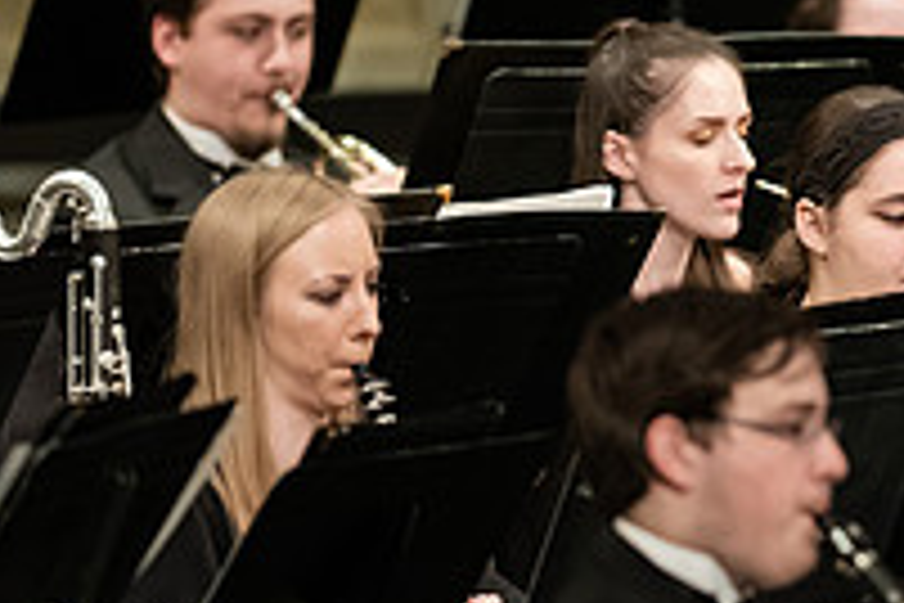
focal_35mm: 867
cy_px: 317
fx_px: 21770
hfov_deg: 2.4
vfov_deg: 1.6
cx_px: 891
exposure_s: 1/250
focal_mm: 300
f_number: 3.2
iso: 4000
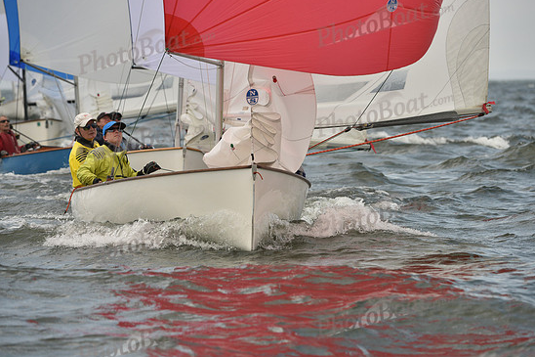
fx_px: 4249
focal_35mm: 286
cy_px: 177
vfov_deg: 4.8
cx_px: 267
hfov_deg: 7.2
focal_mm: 270
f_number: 6.3
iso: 320
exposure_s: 1/1600
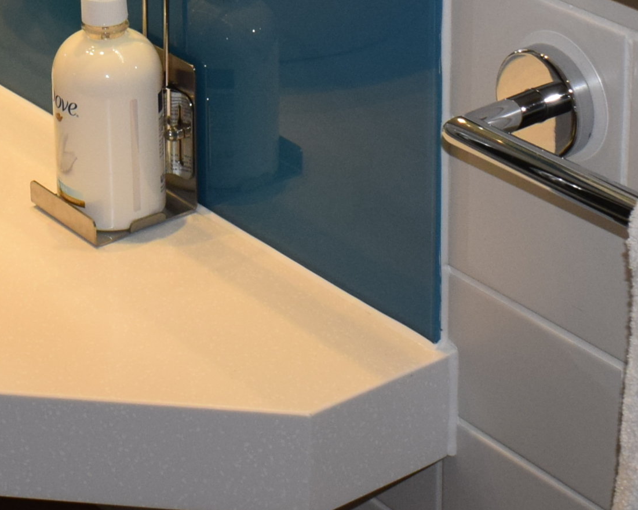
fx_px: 2172
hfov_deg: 16.6
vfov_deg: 12.8
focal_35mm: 115
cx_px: 118
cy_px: -215
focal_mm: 20
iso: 800
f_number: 5.6
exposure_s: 1/125
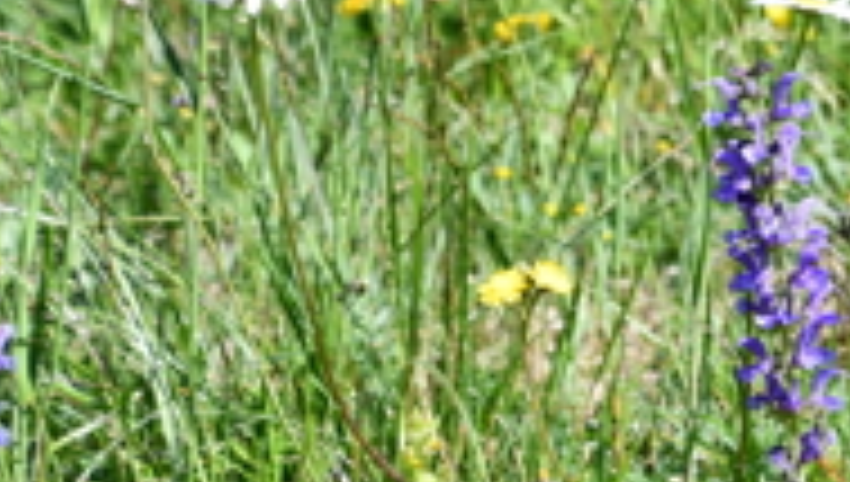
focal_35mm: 418
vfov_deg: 2.9
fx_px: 9436
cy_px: -74
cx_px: 935
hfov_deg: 5.1
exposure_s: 1/500
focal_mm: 90
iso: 200
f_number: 5.6
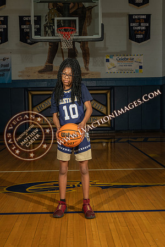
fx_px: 289
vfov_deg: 46.4
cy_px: 124
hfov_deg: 31.9
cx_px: 82
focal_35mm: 42
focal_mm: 42
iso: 160
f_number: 7.1
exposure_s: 1/200
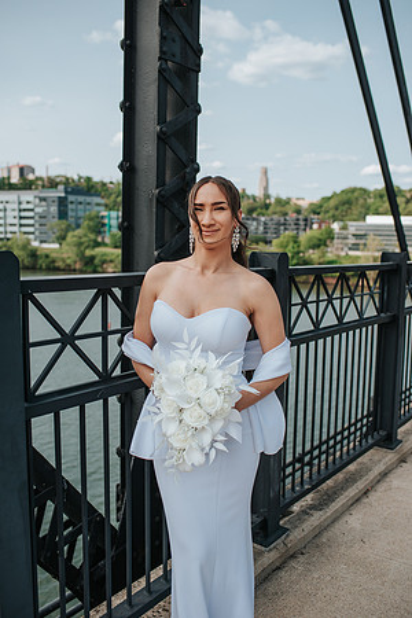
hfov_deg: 37.9
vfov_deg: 54.4
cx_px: 206
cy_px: 309
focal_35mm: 35
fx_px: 601
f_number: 3.2
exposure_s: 1/1000
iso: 100
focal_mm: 35
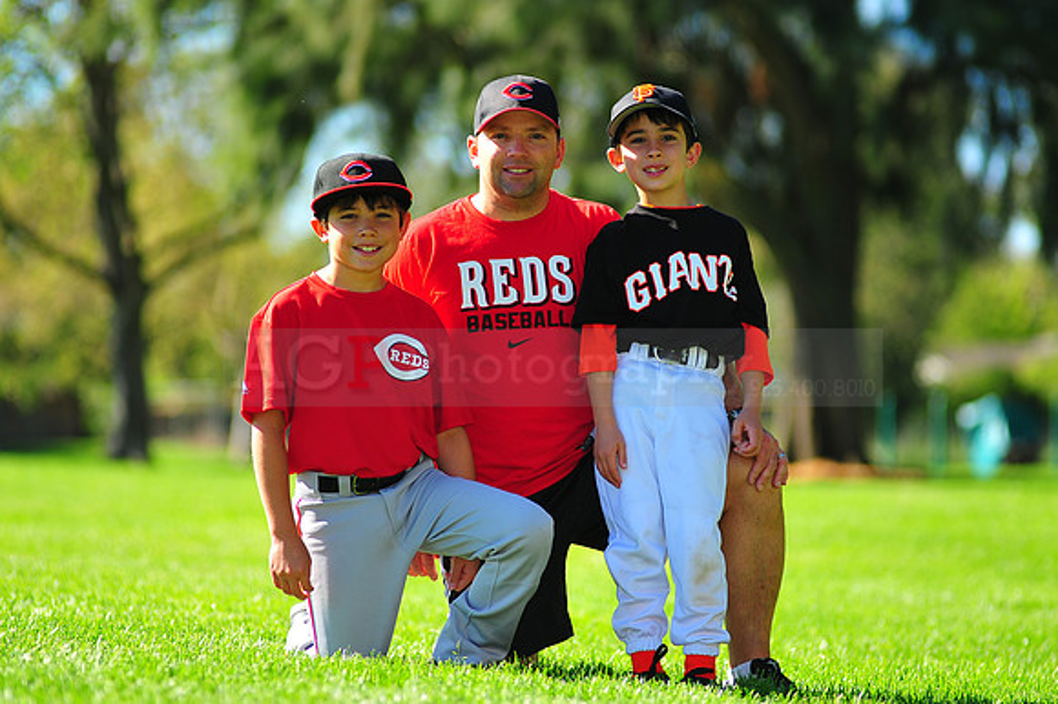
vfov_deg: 7.6
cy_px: 352
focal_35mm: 180
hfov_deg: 11.4
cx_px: 529
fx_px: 5287
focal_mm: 180
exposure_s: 1/800
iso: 200
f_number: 3.5
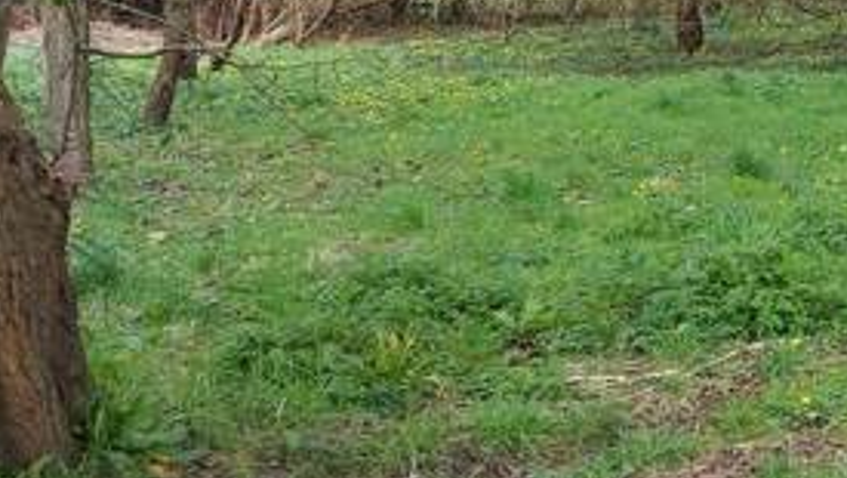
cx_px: 1026
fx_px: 1708
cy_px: -56
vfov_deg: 15.5
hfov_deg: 25.0
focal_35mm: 76
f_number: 1.8
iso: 32
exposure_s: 1/100
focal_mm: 5.23
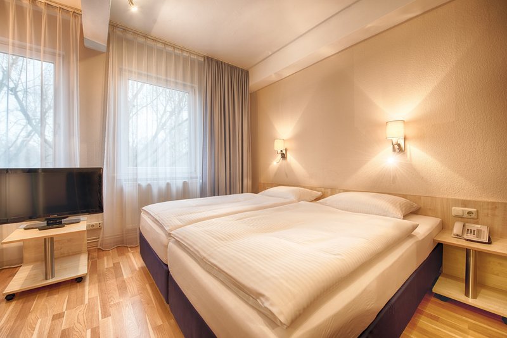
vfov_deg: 81.3
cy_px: 169
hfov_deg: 104.2
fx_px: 197
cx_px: 254
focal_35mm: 14
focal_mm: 14
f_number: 8
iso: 100
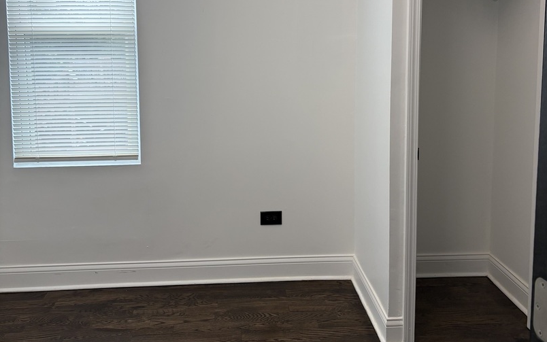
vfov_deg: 34.0
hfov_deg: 52.7
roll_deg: +0.4
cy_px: 99
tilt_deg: -4.7
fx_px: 552
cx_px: 274
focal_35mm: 37
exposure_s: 1/167
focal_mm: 5.96
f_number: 1.6
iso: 100
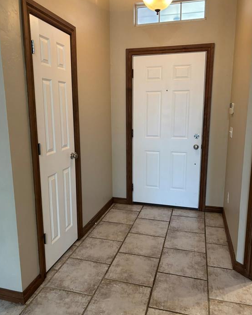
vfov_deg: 62.2
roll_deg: +0.0
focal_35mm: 28
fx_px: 261
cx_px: 124
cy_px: 156
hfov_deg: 51.5
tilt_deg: -11.1
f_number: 1.6
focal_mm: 5.96
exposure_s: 1/60
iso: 250
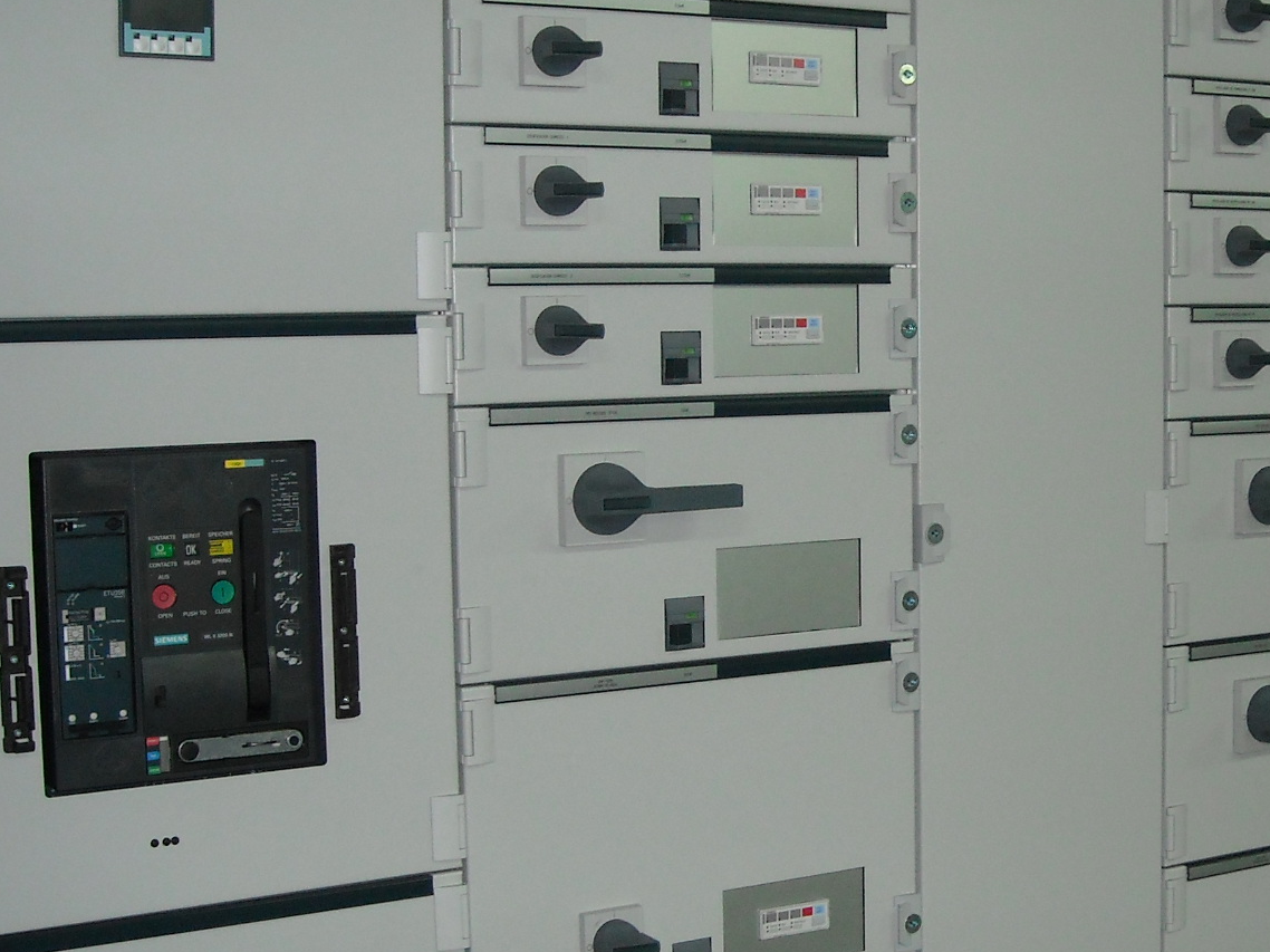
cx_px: 892
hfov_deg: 30.4
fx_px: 2311
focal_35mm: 63
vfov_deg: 23.3
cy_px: 458
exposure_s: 1/35
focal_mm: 5.7
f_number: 2.8
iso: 200
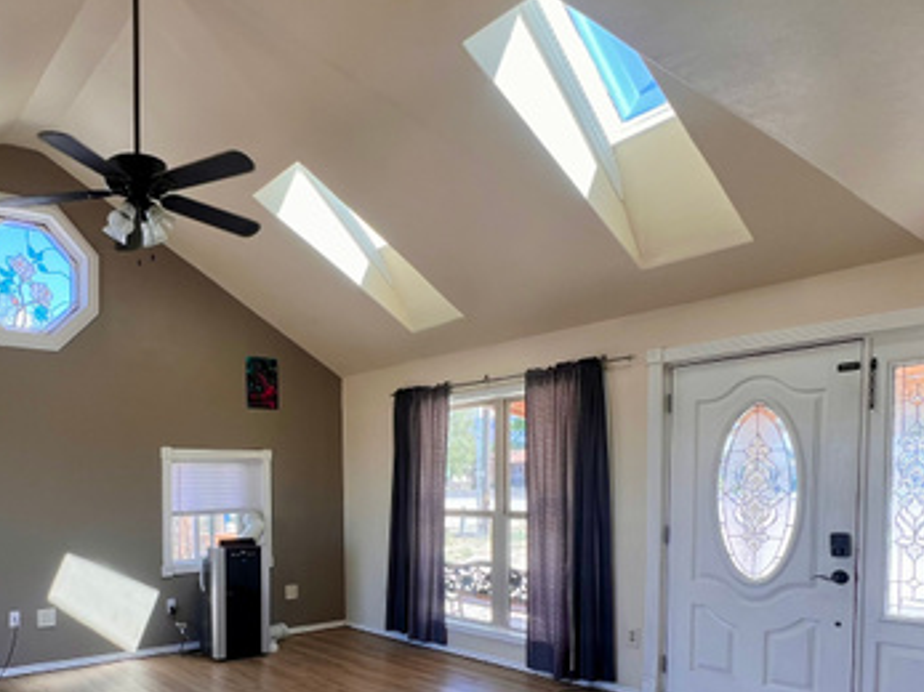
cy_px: 522
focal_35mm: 24
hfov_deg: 68.9
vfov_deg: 54.1
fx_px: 640
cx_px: 285
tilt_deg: -2.3
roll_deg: +0.6
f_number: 1.8
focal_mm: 1.57
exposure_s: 1/120
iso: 50
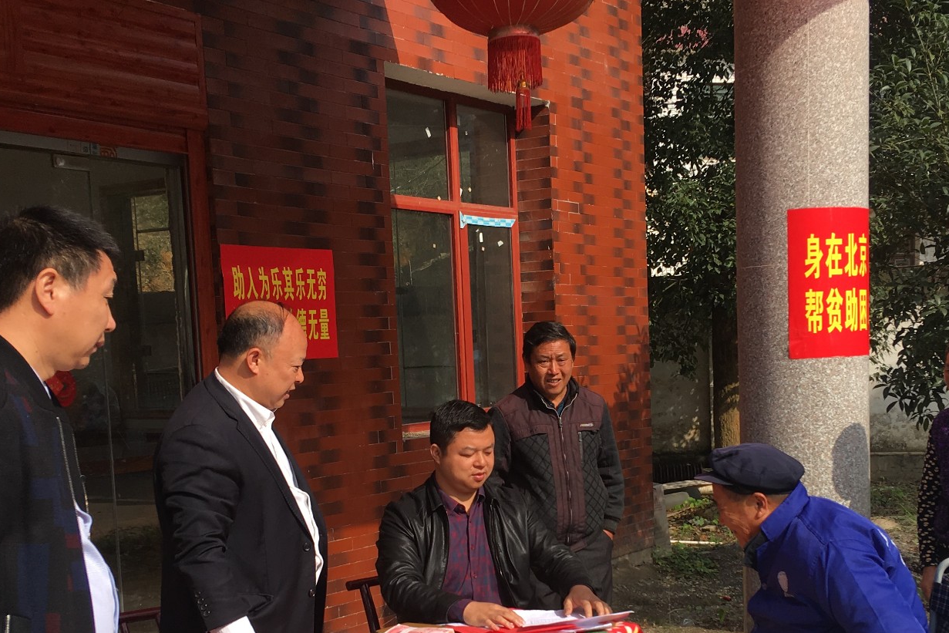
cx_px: 527
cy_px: 491
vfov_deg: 27.1
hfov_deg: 40.3
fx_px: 1292
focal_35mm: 49
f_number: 2.2
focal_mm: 4.15
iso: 25
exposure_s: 1/1099
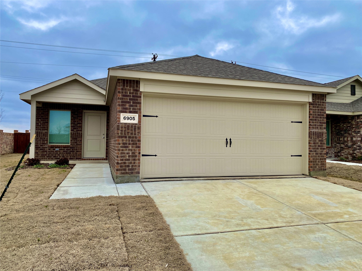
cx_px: 181
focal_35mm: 26
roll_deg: -1.2
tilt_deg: +3.7
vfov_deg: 53.1
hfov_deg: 67.3
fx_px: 272
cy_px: 136
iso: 32
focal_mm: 4.25
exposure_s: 1/1103
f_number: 1.8
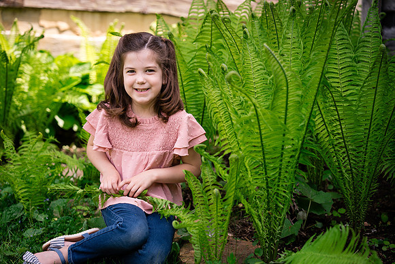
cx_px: 198
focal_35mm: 70
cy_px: 132
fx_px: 768
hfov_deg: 28.8
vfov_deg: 19.5
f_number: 2.8
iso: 100
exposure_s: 1/320
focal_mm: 70
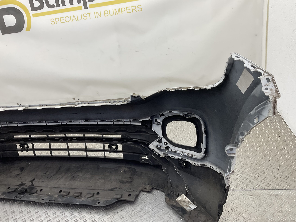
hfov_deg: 61.7
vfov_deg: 48.2
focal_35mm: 29
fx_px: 248
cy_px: 111
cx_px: 148
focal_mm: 3
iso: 32
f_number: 1.8
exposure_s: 1/120
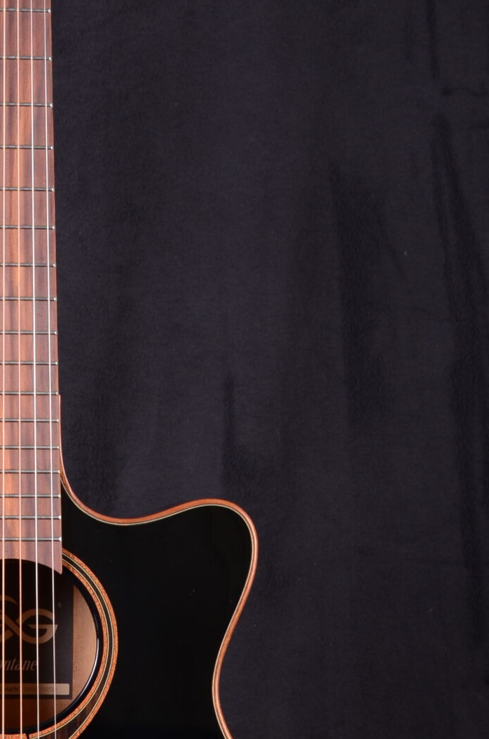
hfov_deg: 13.2
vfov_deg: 20.1
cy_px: 393
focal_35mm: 102
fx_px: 2088
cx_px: 24
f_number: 10
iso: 200
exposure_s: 1/200
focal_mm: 28
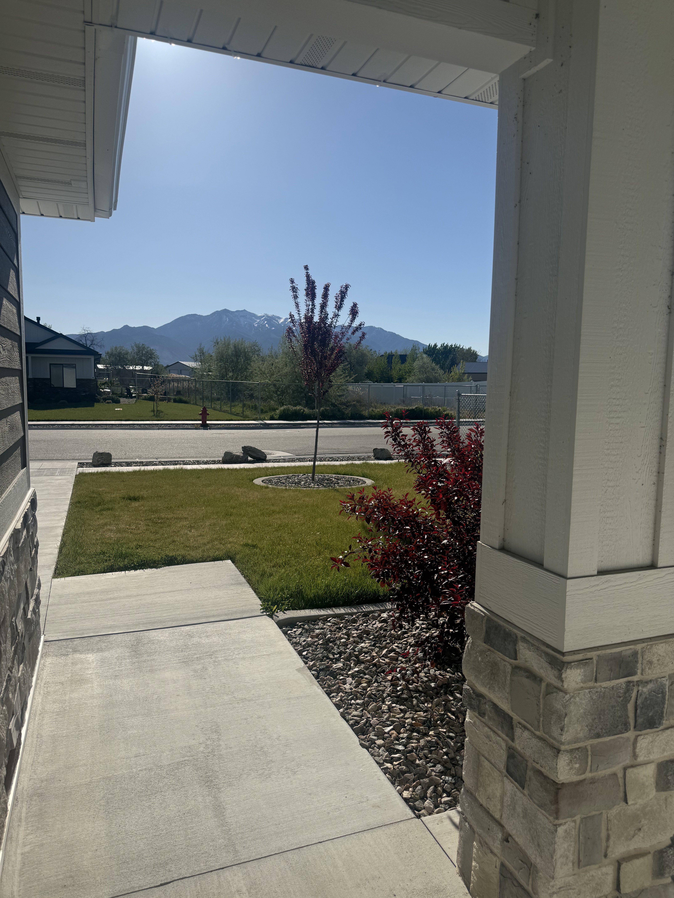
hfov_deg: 56.8
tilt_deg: -5.4
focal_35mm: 24
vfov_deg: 71.6
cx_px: 337
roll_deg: -1.0
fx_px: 623
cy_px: 449
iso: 80
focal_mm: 6.76
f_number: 1.78
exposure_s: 1/9091
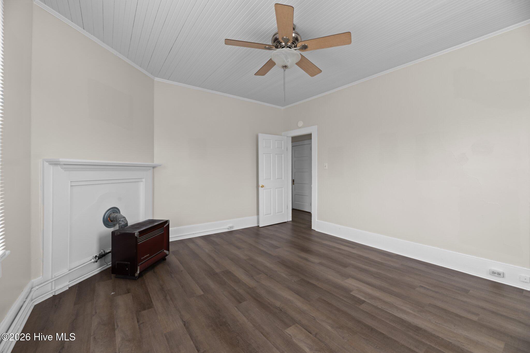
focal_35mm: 14
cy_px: 176
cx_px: 265
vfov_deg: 81.2
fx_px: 206
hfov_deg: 104.3
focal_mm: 14
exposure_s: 1/10
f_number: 9
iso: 400
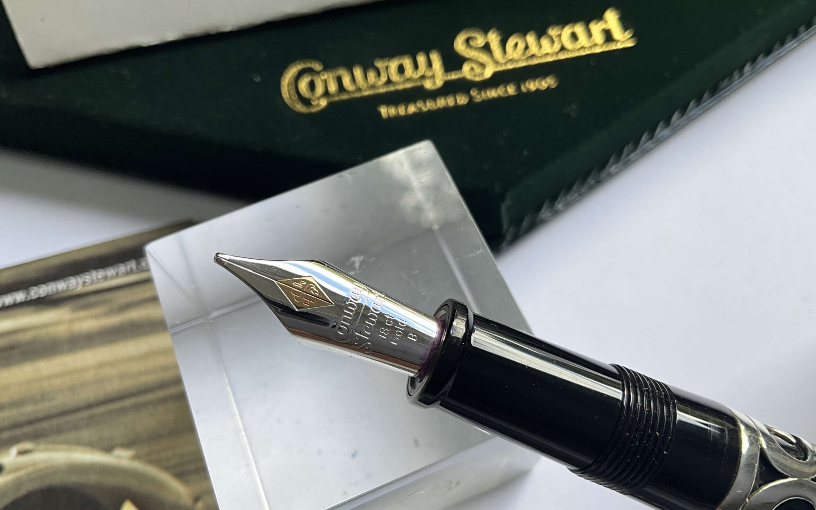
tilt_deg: -65.4
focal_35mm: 31
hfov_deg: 61.2
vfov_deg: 40.6
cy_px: 277
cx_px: 406
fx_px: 689
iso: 25
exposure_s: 1/122
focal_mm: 3
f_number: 1.8
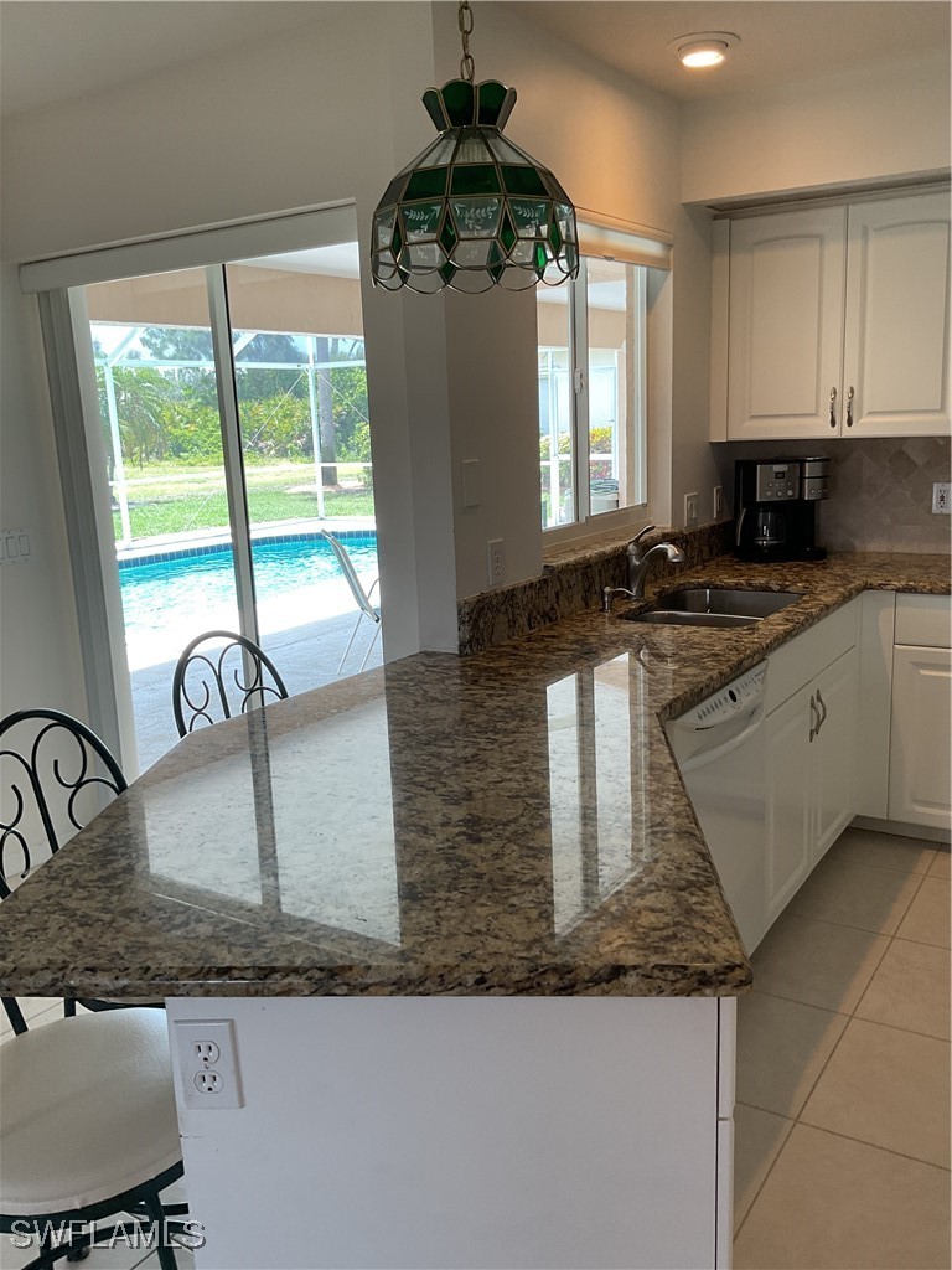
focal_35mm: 29
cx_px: 476
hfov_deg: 48.2
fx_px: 1063
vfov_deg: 61.7
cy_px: 635
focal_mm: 3
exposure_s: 1/120
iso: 40
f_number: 1.8
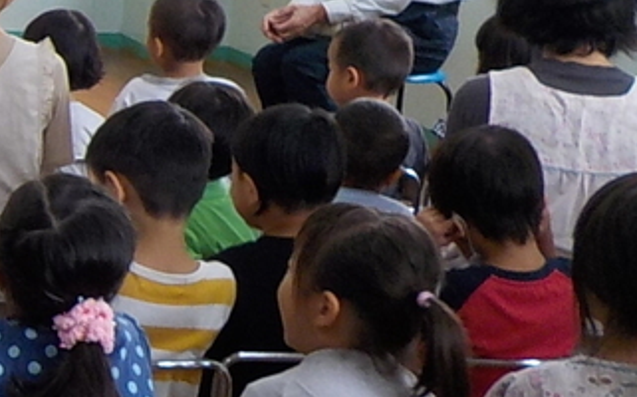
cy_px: 24
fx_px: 2064
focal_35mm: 119
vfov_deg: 10.9
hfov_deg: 15.5
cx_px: -452
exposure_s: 1/30
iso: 140
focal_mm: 4.1
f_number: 3.3
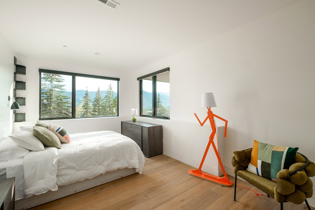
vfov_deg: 77.4
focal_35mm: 15
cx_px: 158
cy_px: 105
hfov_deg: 100.4
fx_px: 131
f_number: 5.6
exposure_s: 1/250
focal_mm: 10
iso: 400
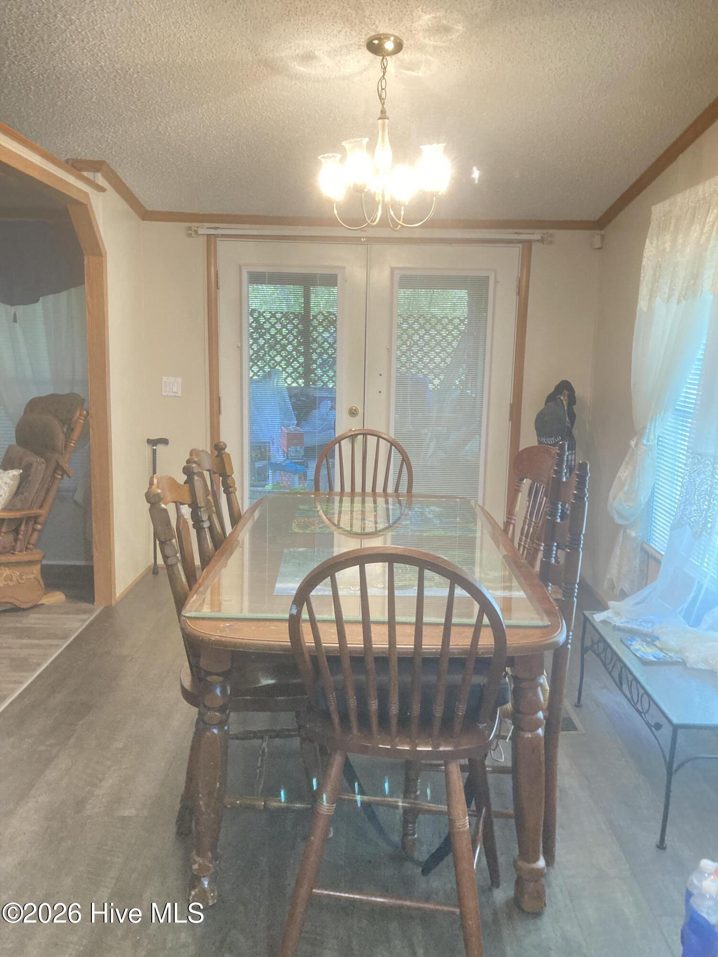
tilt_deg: -7.7
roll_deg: -2.1
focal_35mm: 28
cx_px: 359
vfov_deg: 63.4
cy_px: 478
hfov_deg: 49.7
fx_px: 774
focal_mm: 3.99
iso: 250
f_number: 1.8
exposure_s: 1/40
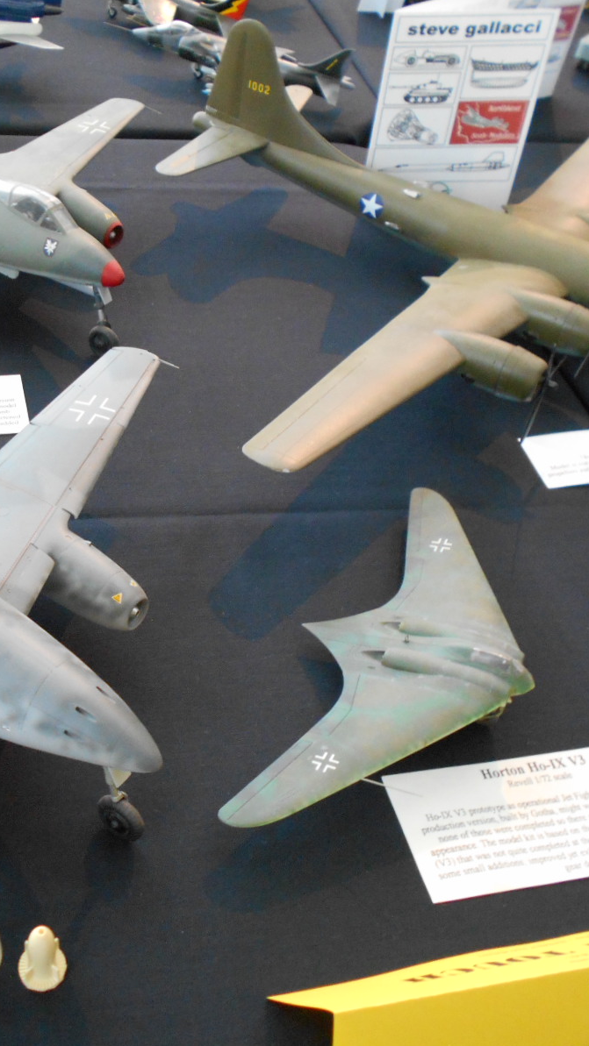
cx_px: 138
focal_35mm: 38
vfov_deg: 52.8
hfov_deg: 30.6
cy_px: 524
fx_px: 1055
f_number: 3.2
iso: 400
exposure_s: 1/20
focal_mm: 4.6
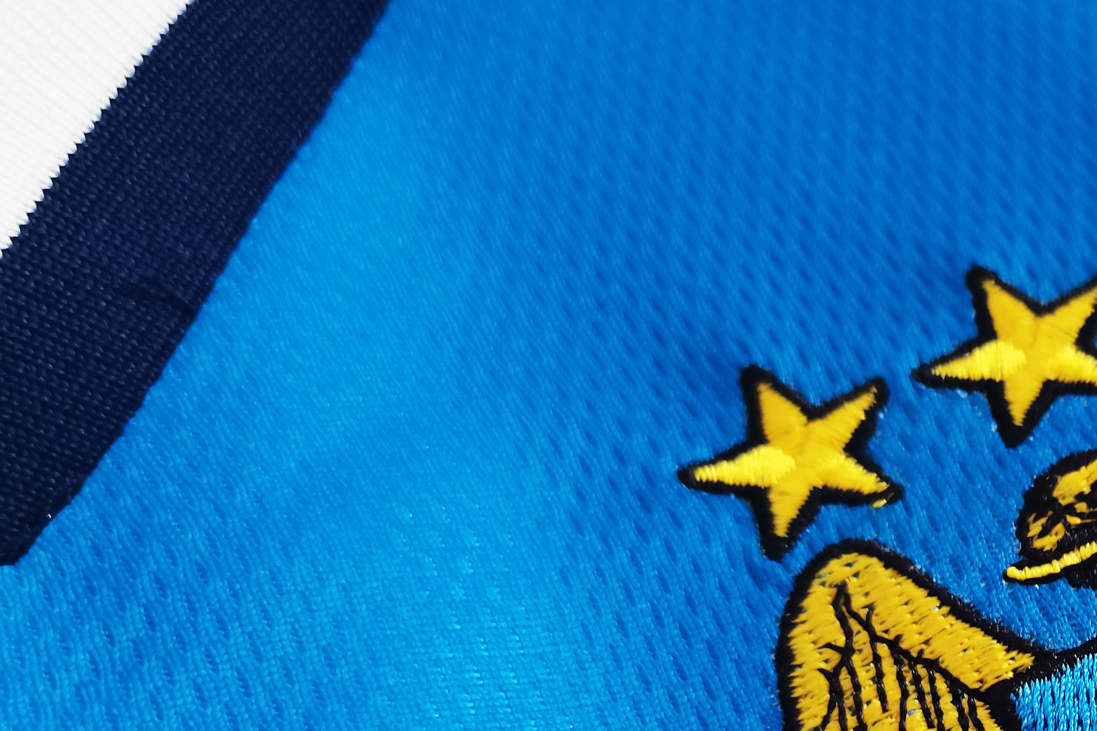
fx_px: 1889
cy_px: 763
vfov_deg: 21.0
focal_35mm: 62
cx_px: 1217
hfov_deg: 29.2
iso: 160
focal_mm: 5.58
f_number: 1.8
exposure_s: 1/50
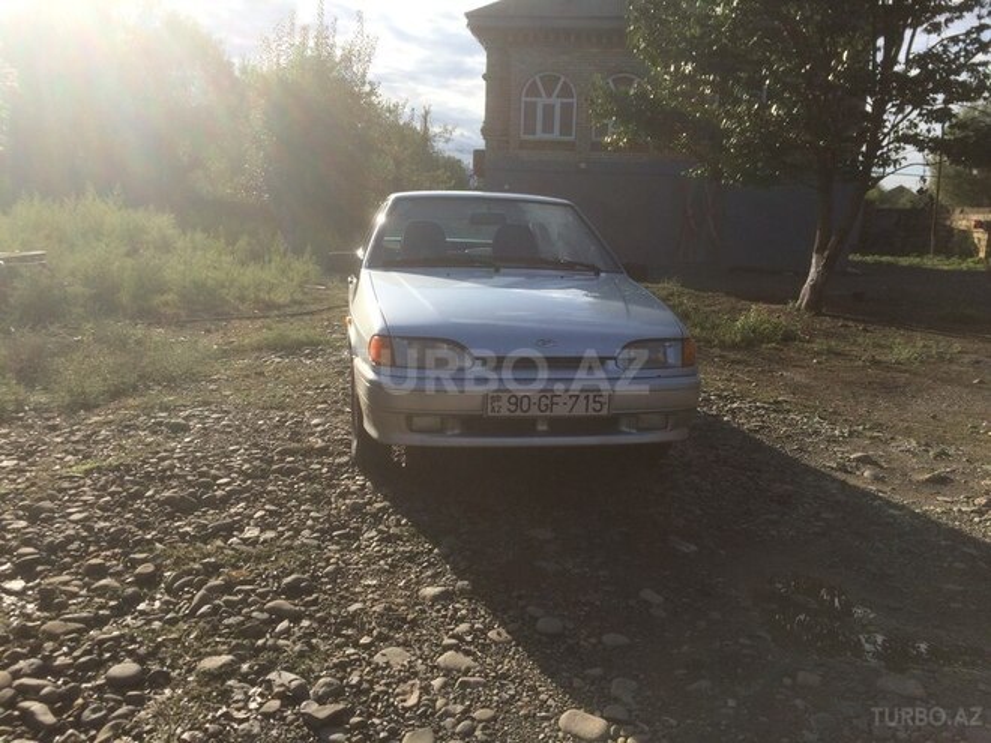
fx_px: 830
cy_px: 372
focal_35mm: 29
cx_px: 496
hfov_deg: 61.7
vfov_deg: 48.2
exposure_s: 1/2053
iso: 32
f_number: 2.2
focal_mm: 4.15
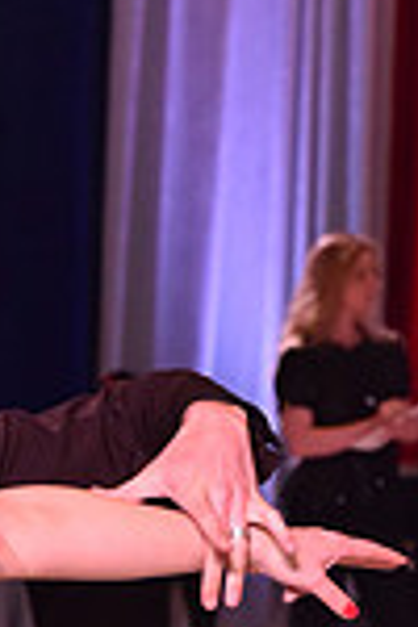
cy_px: 945
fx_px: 5050
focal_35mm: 290
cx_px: -207
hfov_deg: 4.7
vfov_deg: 7.0
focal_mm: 75
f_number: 6.3
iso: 2500
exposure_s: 1/320
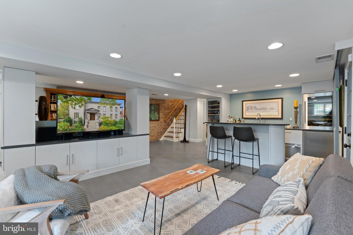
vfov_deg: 77.0
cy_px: 118
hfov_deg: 100.0
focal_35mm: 15
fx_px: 148
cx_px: 176
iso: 640
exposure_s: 1/2
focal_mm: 15.1
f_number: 8
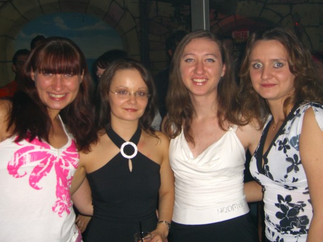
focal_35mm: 42
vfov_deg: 34.3
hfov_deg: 44.8
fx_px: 392
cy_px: 113
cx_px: 155
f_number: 2.8
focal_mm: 7.9
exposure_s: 1/60
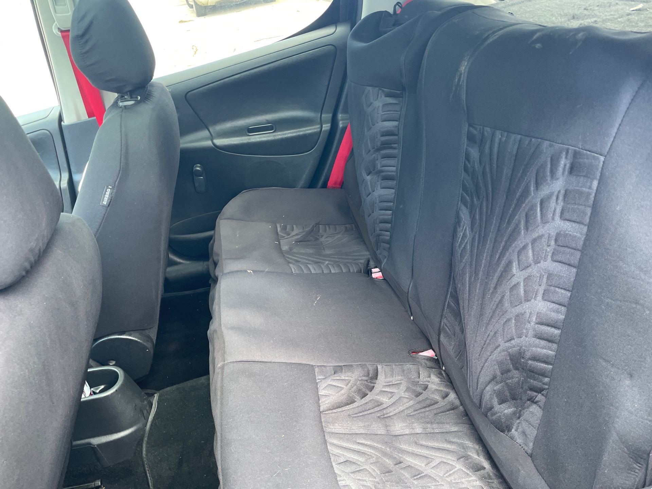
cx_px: 326
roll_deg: +3.3
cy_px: 244
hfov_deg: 67.3
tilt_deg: -32.4
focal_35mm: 26
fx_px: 490
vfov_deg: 53.1
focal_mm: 4.2
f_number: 1.6
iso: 125
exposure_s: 1/66
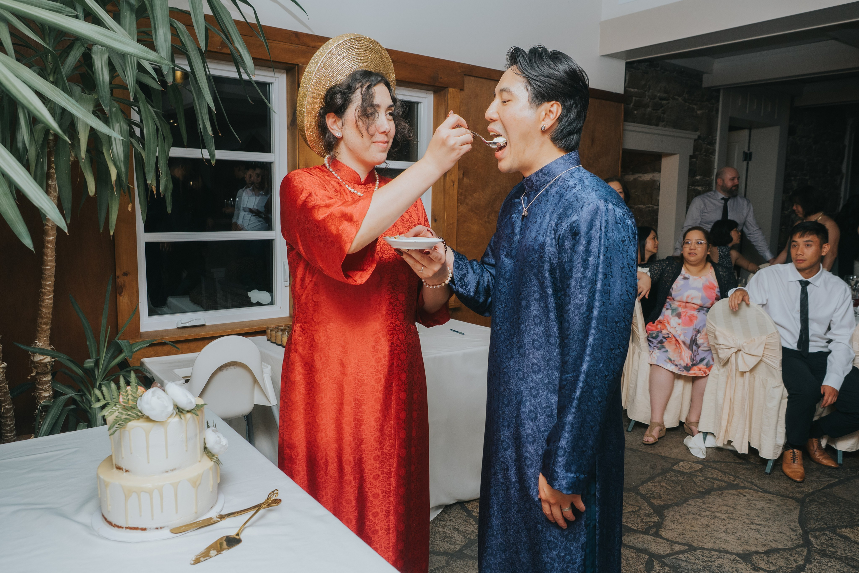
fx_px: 596
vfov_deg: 51.4
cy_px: 286
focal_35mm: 25
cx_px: 430
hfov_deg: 71.6
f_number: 3.5
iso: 320
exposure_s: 1/160
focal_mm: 12
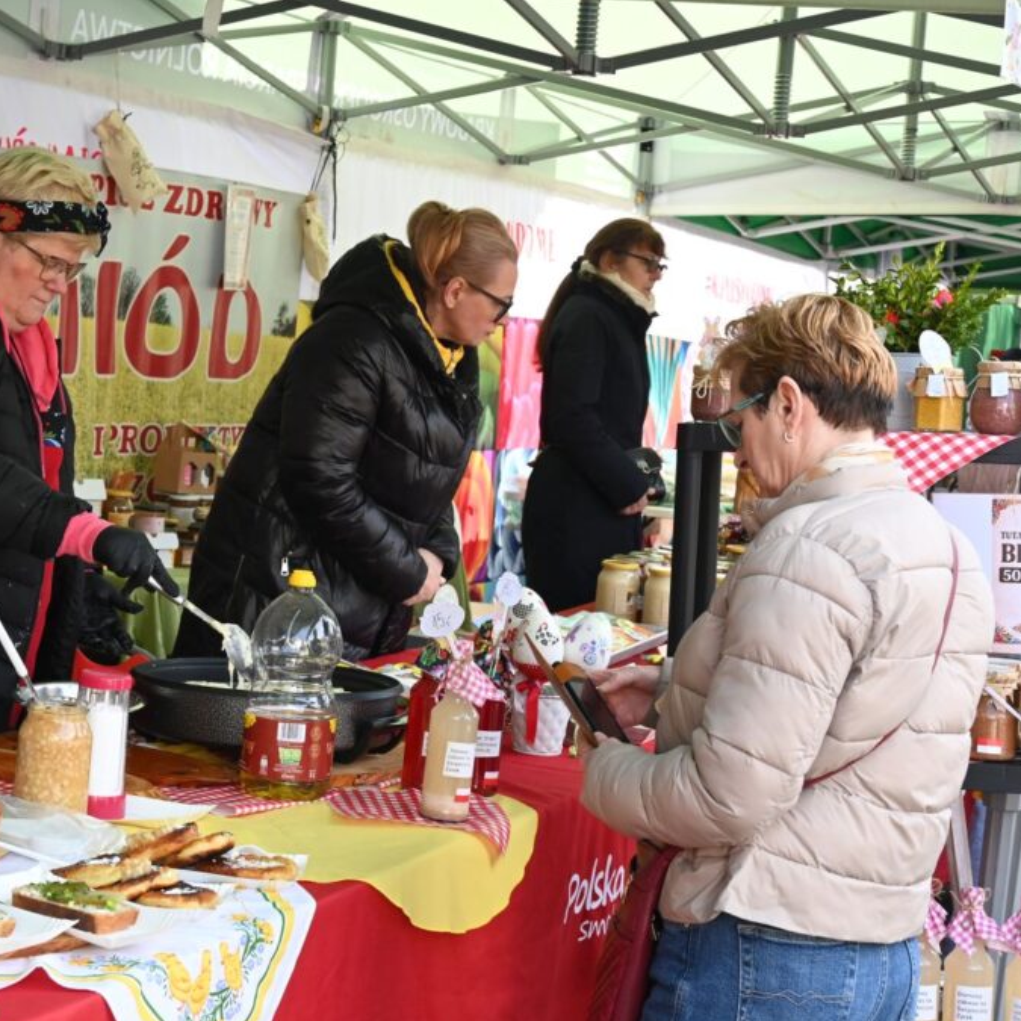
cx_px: 306
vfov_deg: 25.7
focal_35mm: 67
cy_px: 512
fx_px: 2236
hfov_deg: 25.5
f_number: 9
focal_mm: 52
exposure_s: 1/320
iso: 2000
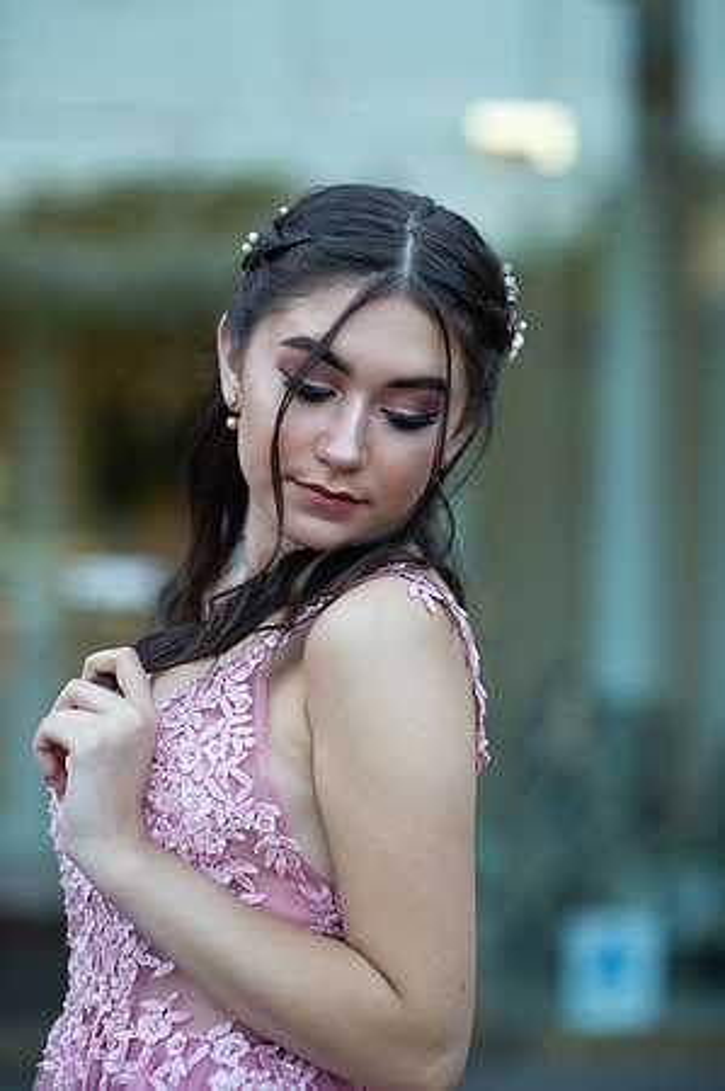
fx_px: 2573
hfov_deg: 16.0
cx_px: 362
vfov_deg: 23.9
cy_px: 546
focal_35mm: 85
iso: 250
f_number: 2
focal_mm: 85
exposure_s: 1/640
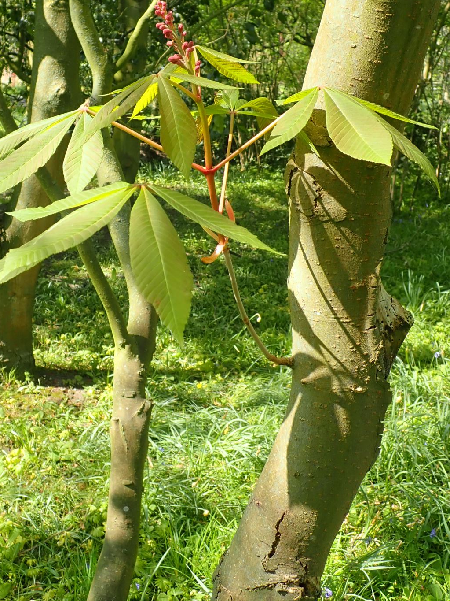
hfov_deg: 32.7
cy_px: 209
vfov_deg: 42.5
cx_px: 164
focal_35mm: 44
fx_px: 763
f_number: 3.2
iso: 100
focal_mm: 5.5
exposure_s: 1/160
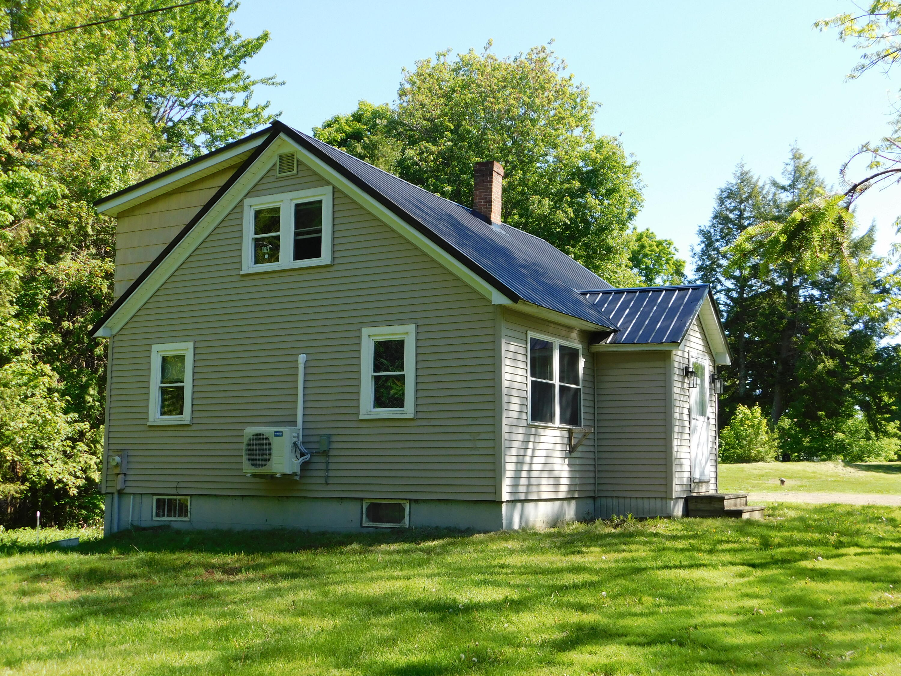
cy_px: 338
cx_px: 450
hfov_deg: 46.8
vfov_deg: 36.0
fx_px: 1041
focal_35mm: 40
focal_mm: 7.1
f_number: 3.6
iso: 125
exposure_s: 1/400
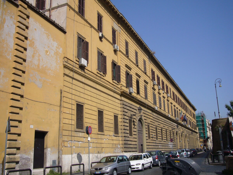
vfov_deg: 38.7
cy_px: 88
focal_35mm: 37
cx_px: 116
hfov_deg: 50.1
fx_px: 249
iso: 80
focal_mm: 6.1
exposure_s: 1/400
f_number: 6.3
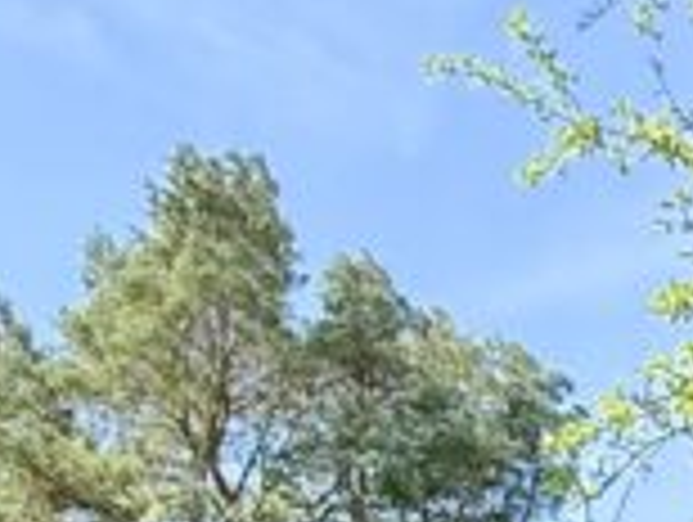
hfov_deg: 18.7
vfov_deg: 12.7
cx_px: 1030
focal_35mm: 93
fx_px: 1865
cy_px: 1206
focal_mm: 2.22
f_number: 2.2
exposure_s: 1/607
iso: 50
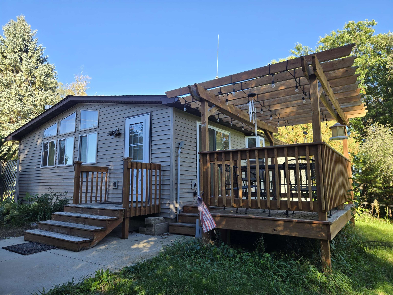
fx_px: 261
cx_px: 196
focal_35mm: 23
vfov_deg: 58.9
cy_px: 148
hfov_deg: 73.9
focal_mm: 5.4
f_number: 1.8
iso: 25
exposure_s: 1/462
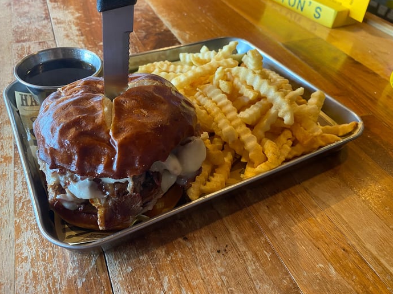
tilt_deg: -41.3
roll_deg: -4.2
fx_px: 329
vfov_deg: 48.2
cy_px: 141
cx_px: 189
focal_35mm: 29
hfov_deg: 61.7
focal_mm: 4.25
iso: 125
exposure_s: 1/60
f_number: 1.8
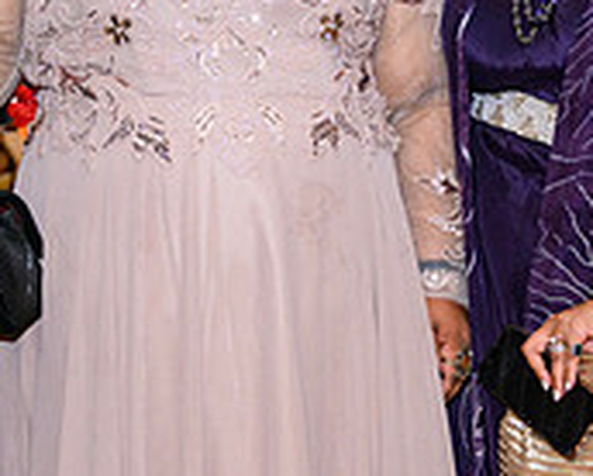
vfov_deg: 8.9
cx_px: 296
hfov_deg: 11.1
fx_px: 3057
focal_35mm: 174
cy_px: 81
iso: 2000
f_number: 3.2
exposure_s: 1/160
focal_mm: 55
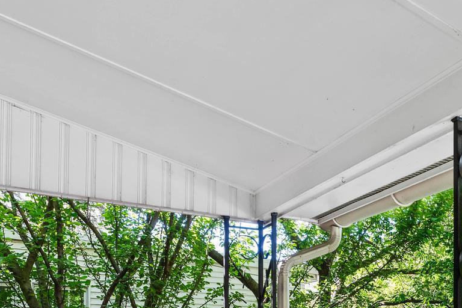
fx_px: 616
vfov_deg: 25.0
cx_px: 386
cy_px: 380
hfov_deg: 39.1
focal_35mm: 48
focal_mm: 18
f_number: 8
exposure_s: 1/30
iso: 500
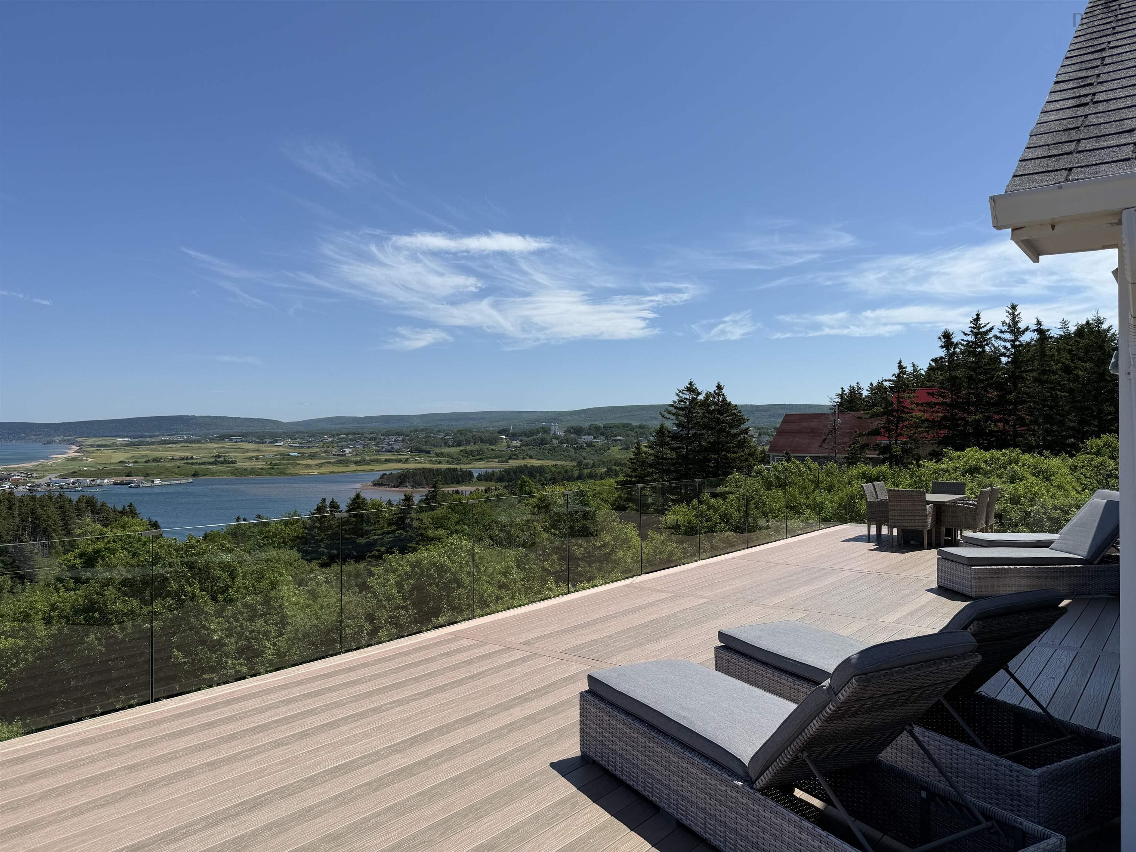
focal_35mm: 24
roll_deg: -0.1
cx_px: 568
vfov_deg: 56.8
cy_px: 426
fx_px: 788
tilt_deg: -0.1
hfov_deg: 71.6
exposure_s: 1/8130
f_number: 1.78
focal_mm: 6.76
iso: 80
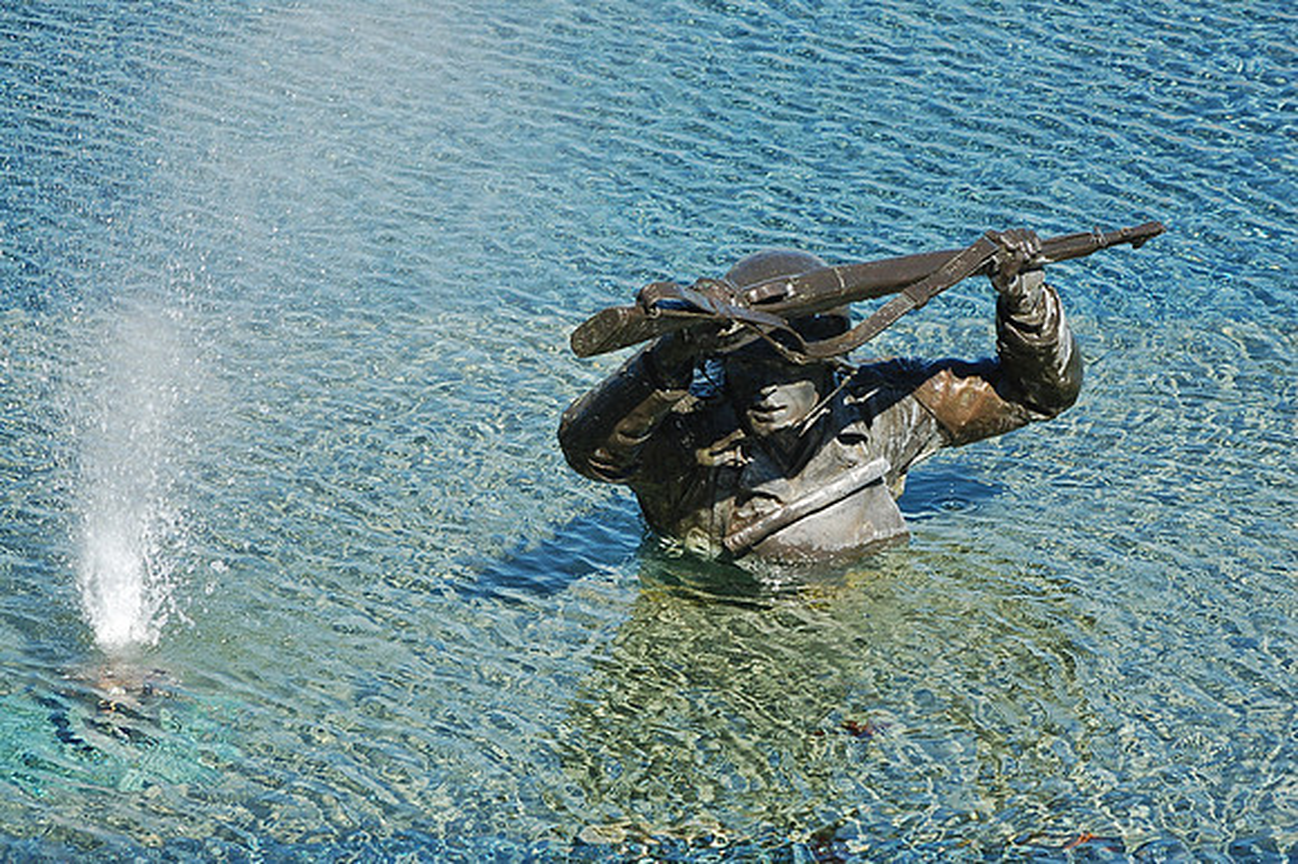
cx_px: 649
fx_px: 10540
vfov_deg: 4.7
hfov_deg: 7.0
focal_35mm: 292
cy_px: 432
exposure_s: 1/320
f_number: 6
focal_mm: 195
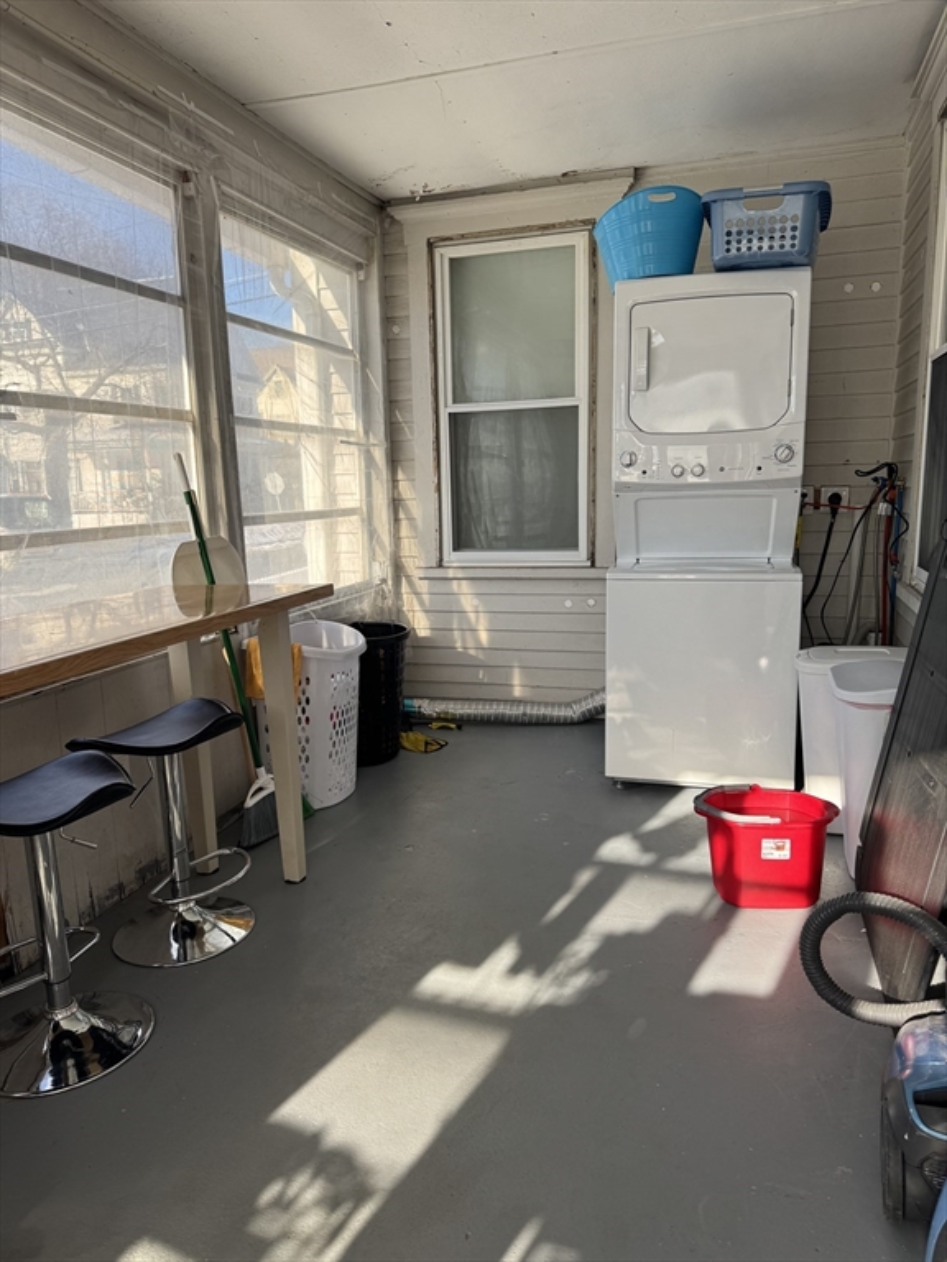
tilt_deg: -8.8
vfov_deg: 71.6
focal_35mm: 24
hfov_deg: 56.8
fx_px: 875
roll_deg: +0.4
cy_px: 631
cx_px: 474
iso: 80
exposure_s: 1/567
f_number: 1.78
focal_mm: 6.76
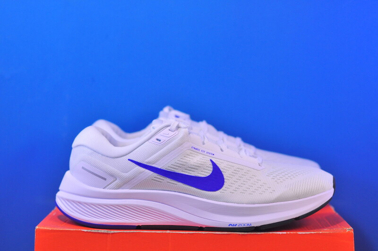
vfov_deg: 18.1
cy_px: 126
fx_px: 786
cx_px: 189
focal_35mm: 75
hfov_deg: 27.0
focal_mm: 50
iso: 250
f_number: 2.5
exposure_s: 1/320
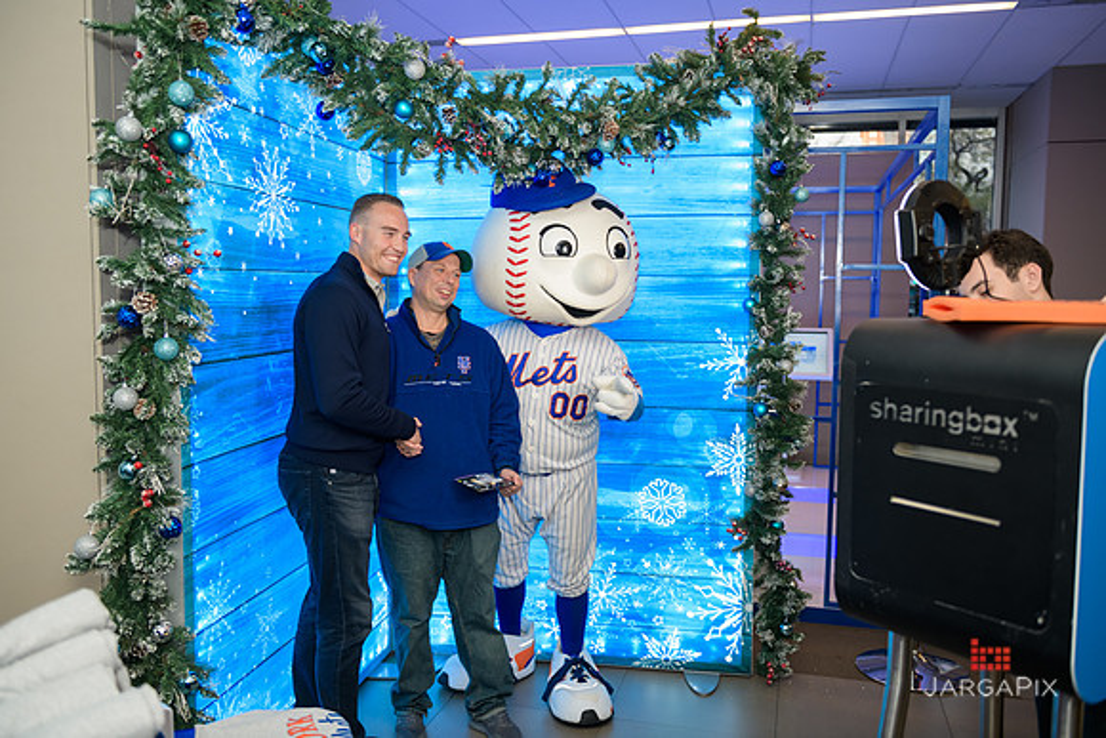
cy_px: 369
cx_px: 553
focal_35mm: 29
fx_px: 891
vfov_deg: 45.0
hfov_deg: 63.6
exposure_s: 1/125
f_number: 3.2
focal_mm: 29
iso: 400
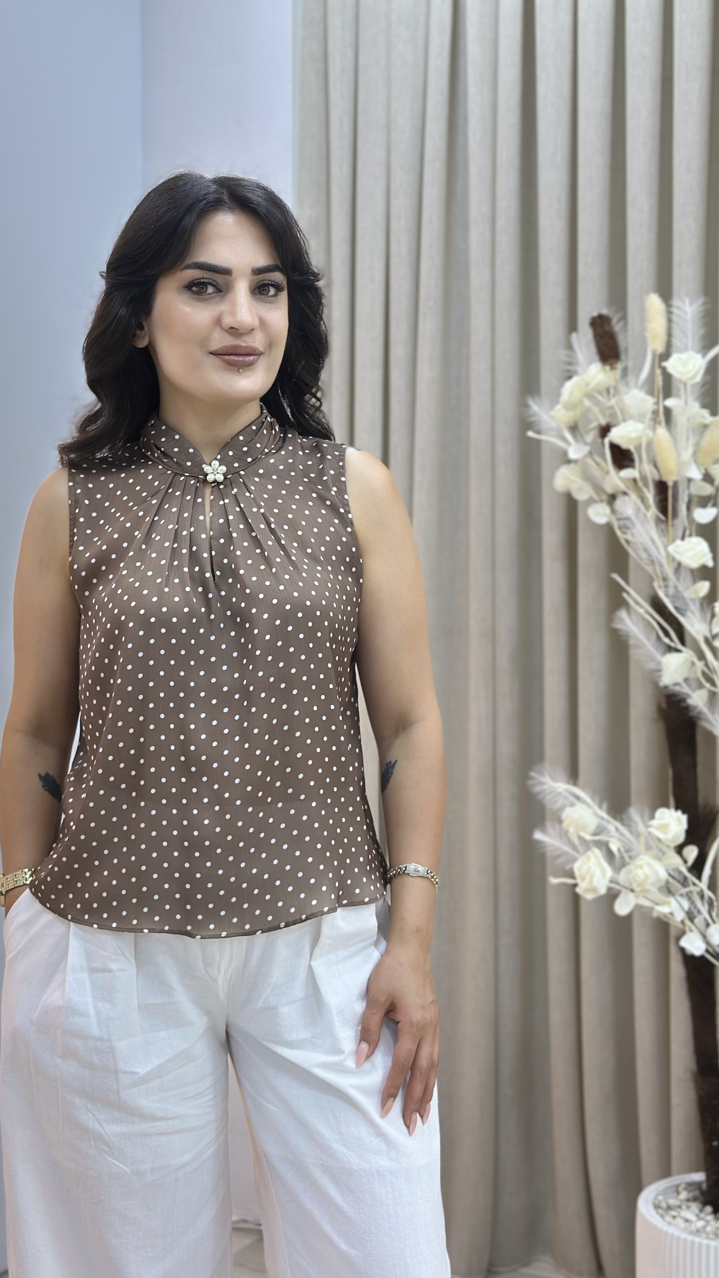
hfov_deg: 22.6
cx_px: 269
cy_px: 647
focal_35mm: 53
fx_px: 1796
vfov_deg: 39.2
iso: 80
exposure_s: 1/182
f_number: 1.78
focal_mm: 6.86
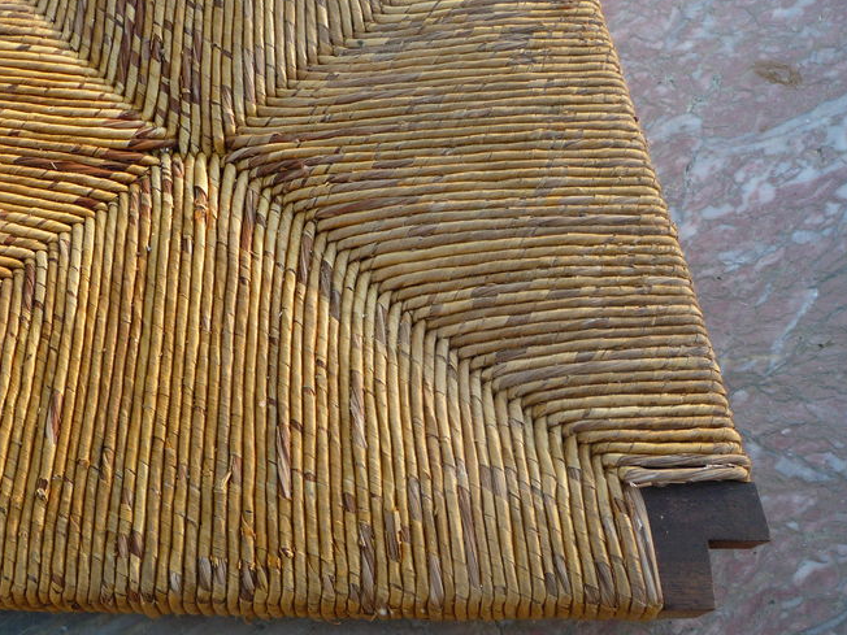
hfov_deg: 40.2
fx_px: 1126
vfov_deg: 31.4
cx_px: 220
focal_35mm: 46
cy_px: 260
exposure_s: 1/100
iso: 100
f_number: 3.3
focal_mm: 5.2
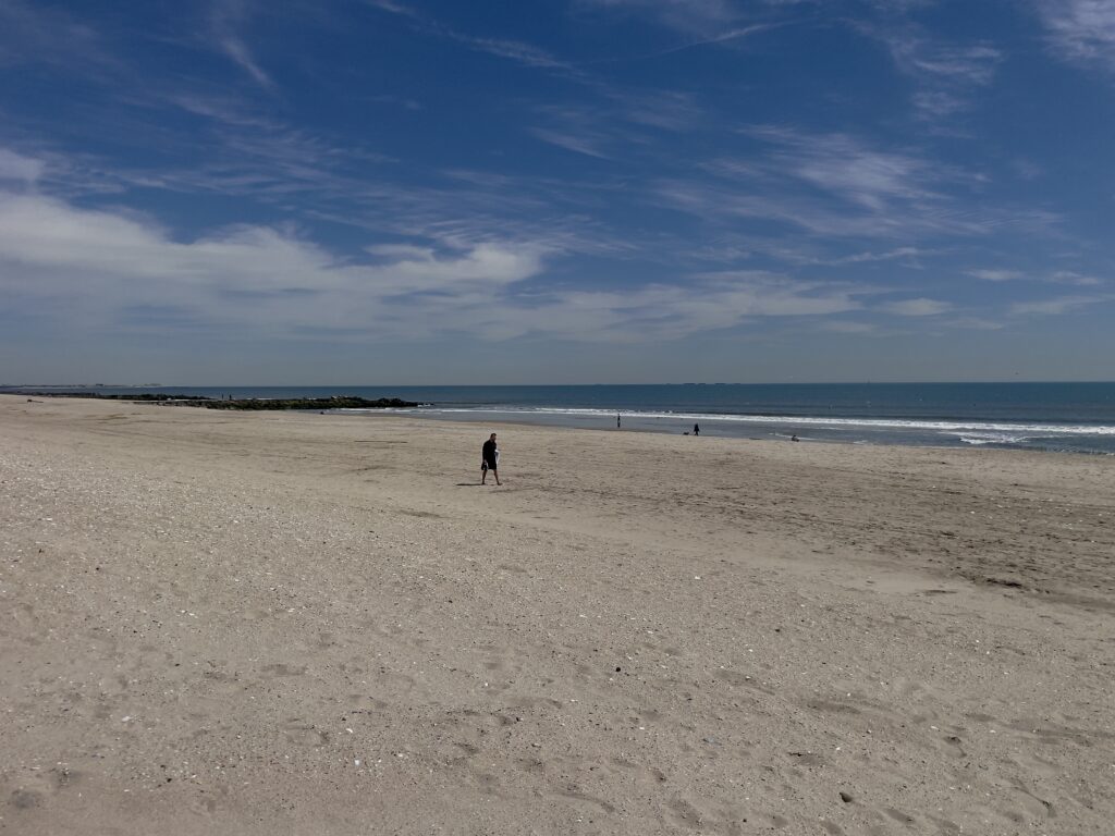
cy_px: 418
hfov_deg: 67.3
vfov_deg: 53.1
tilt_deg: -1.9
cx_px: 558
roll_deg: +0.1
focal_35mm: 26
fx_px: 837
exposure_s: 1/17241
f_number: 1.6
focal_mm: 4.2
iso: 32
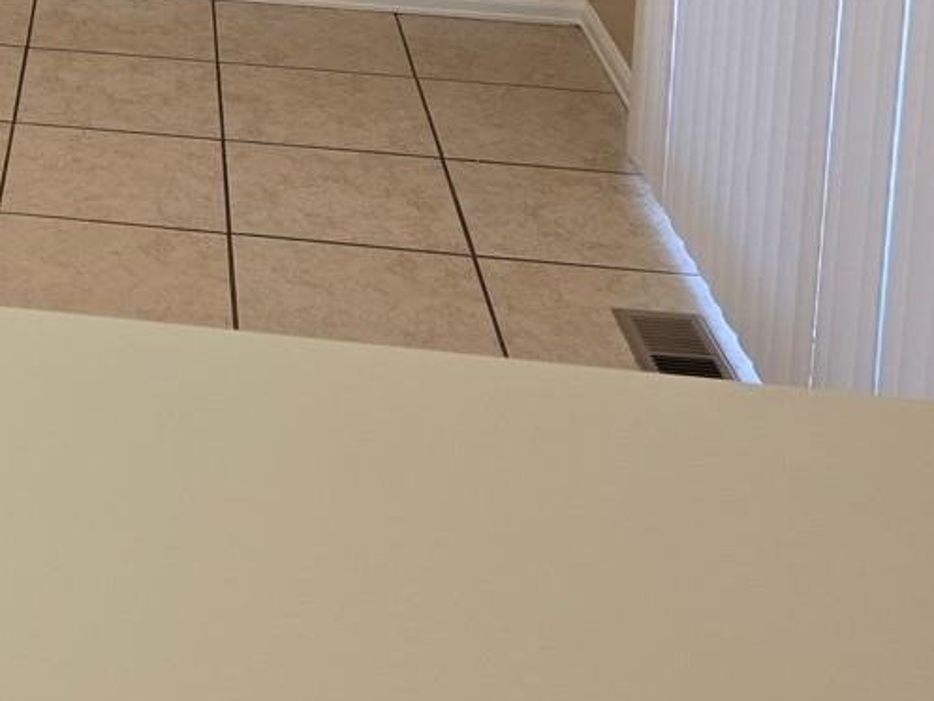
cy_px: -355
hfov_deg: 23.4
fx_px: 1997
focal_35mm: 74
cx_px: -272
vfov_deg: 17.8
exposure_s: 1/120
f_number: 1.7
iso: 200
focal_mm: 6.3
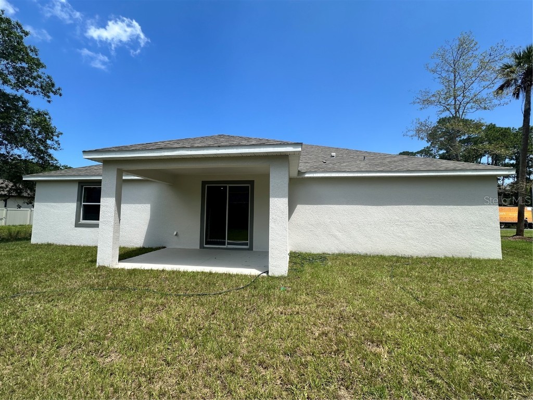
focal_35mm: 14
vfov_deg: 85.7
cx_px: 266
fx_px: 216
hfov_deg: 102.1
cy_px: 200
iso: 50
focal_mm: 2.22
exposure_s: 1/2020
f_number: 2.2
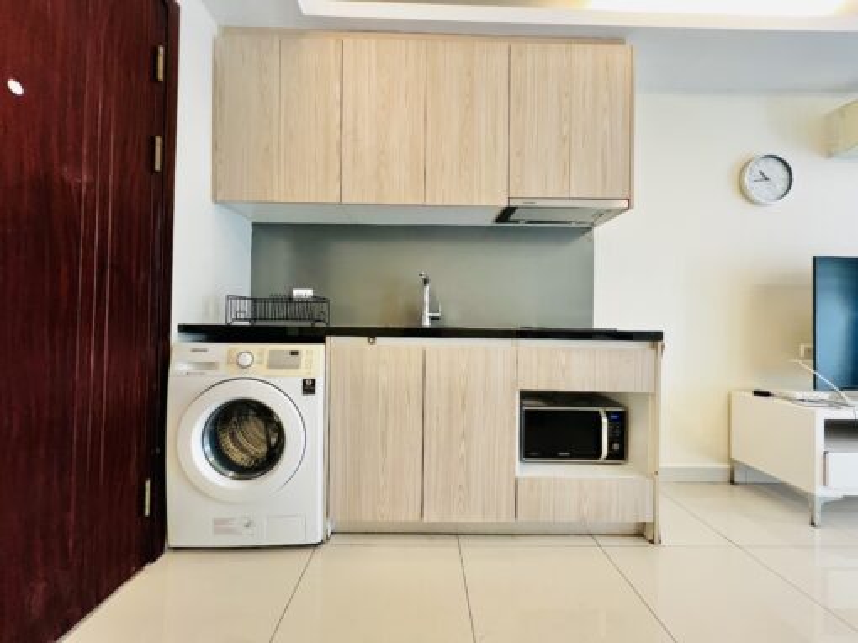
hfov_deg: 106.2
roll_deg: -1.2
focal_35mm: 13
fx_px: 322
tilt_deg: +0.5
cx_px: 429
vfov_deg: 89.9
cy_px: 322
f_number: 1.8
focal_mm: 1.57
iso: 250
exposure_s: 1/50
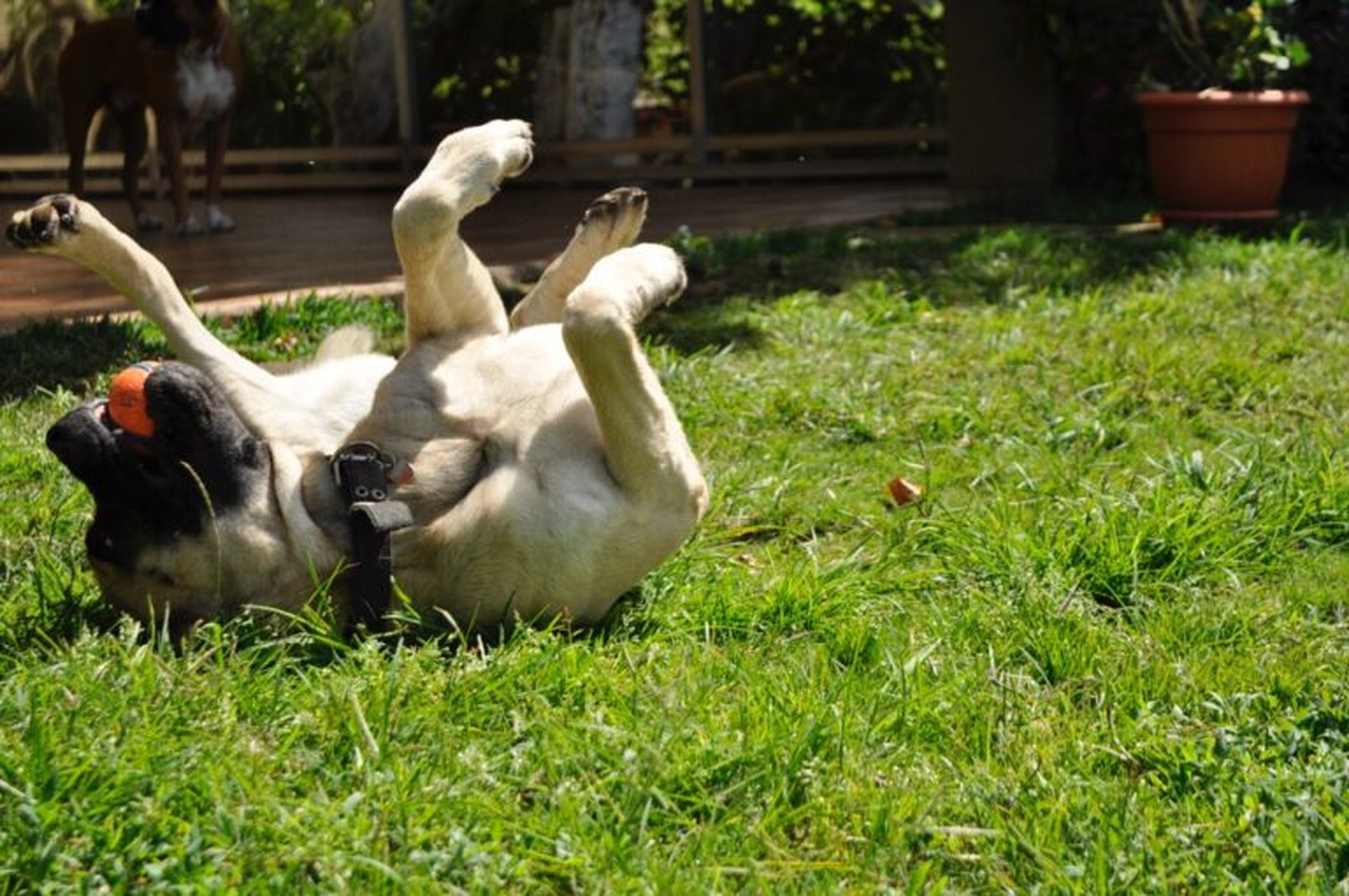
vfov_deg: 18.1
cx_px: 674
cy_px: 448
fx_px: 2807
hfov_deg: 27.0
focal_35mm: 75
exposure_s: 1/1000
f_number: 4.5
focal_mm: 50
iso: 250
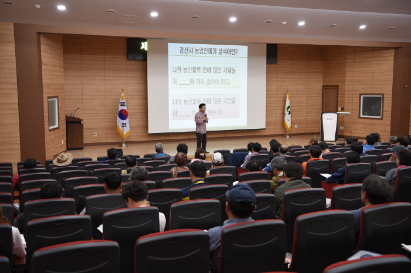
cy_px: 136
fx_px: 456
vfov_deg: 33.3
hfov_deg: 48.5
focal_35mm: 40
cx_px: 206
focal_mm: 40
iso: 500
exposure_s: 1/50
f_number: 3.5
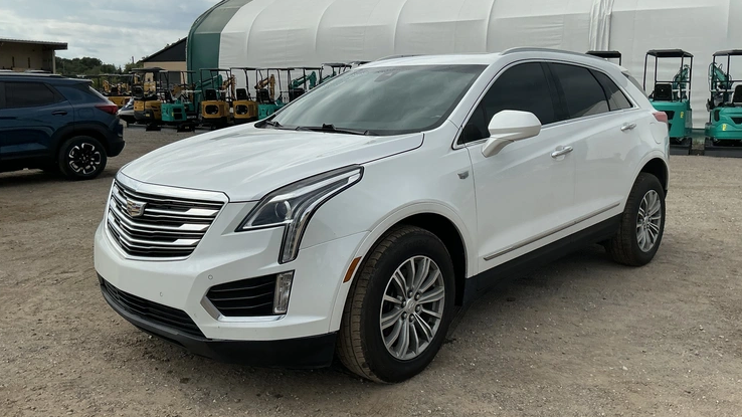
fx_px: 610
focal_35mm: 31
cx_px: 372
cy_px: 184
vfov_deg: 37.7
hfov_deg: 62.6
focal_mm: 3
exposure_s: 1/2427
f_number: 1.8
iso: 25
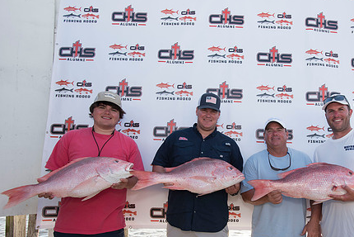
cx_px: 231
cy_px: 148
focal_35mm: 27
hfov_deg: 65.9
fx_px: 266
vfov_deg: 47.5
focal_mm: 20
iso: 250
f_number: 4.5
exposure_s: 1/500
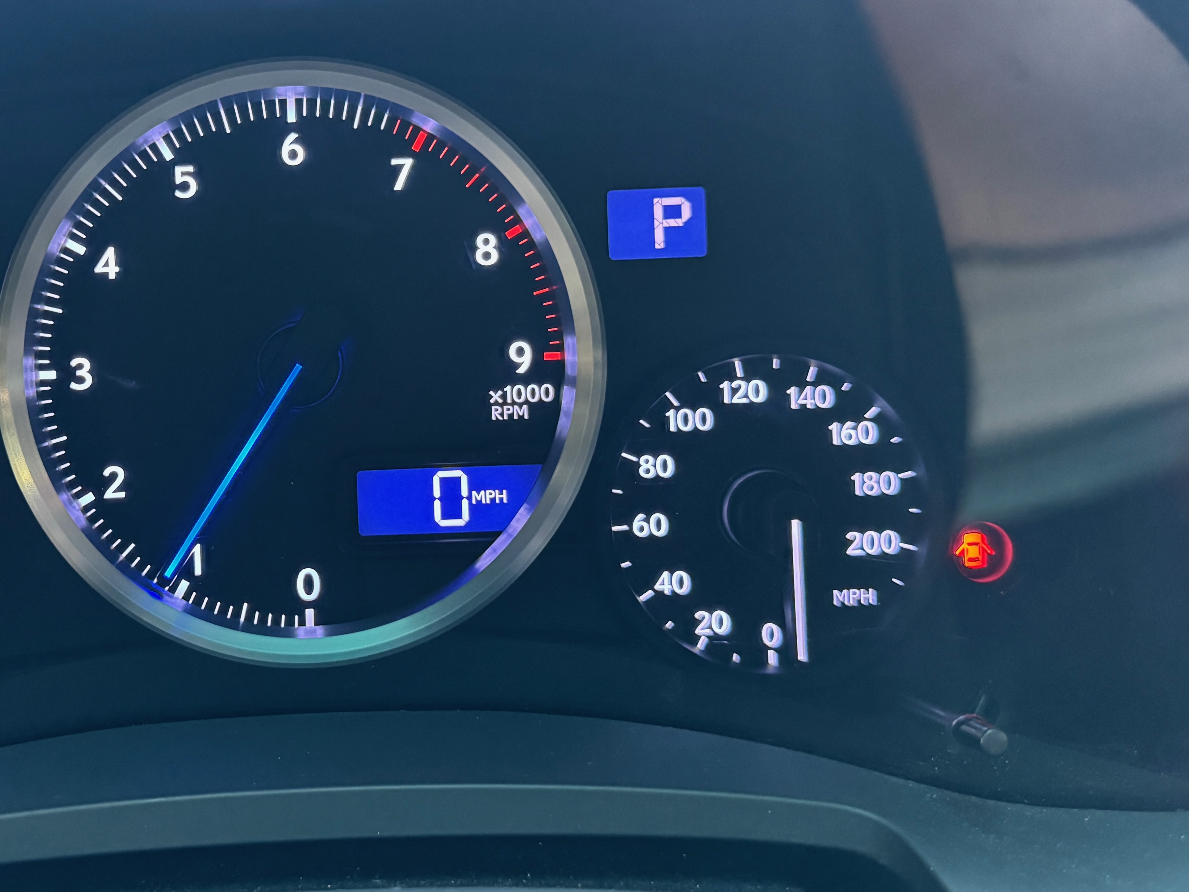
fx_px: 1305
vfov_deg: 37.6
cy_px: 361
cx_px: 306
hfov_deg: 47.3
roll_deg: -1.8
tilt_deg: -24.5
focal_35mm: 38
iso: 800
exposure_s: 1/44
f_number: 1.78
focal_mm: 6.76
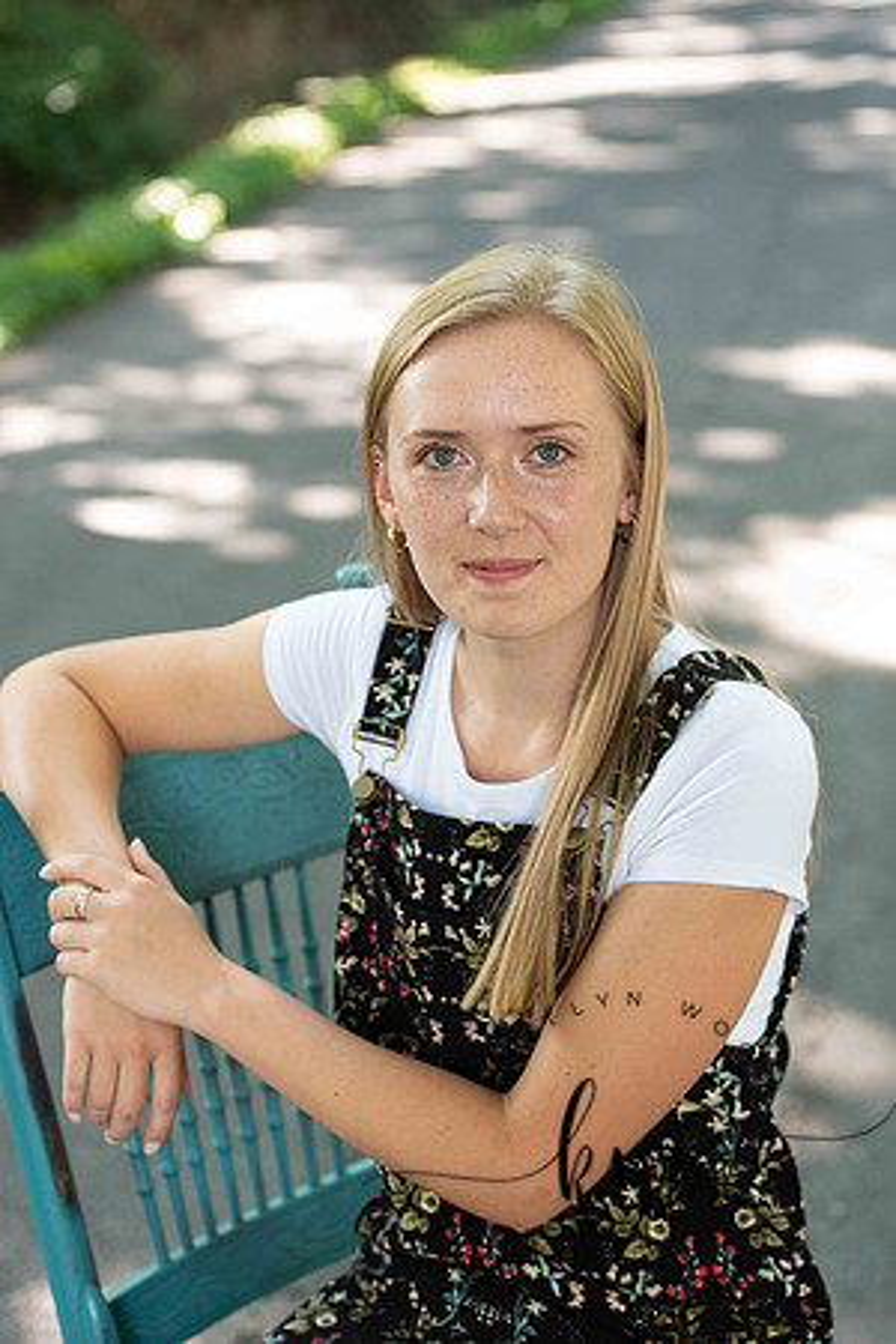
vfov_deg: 28.8
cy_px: 672
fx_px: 2613
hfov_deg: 19.5
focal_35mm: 70
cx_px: 448
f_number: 3.5
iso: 640
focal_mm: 70
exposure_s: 1/200
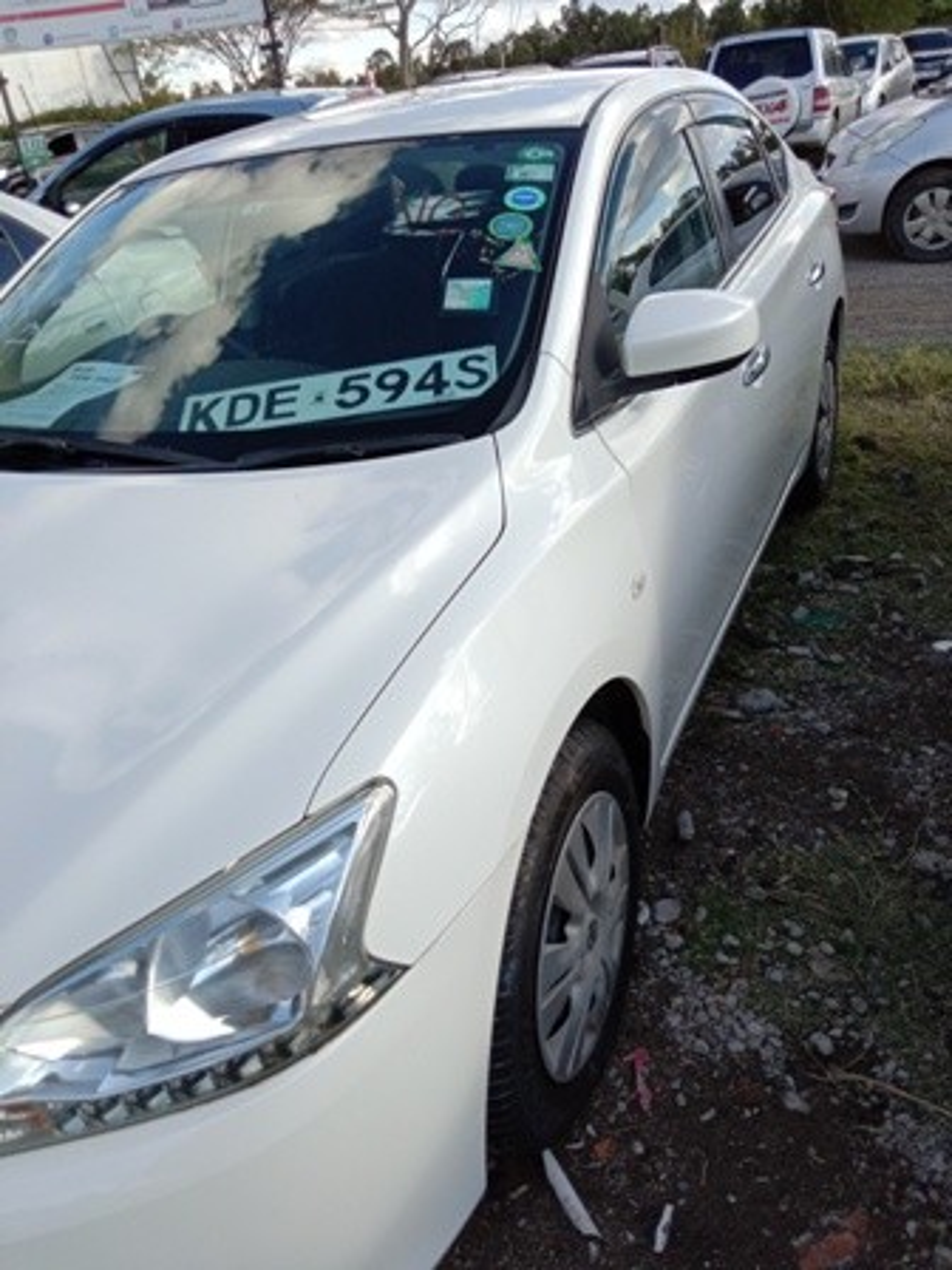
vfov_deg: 67.3
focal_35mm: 26
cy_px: 635
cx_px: 476
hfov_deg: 53.1
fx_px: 953
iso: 100
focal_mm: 3.65
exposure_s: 1/381
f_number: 2.2
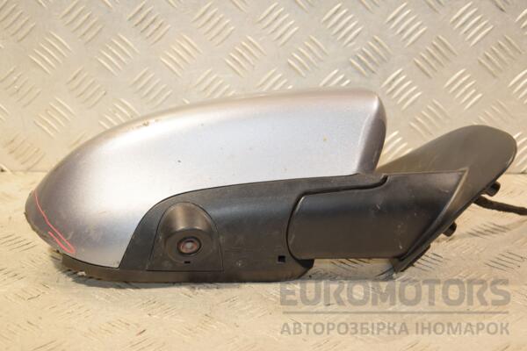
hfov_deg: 28.1
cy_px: 176
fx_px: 1054
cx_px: 264
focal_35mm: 72
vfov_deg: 18.9
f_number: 5.6
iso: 800
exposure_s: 1/200
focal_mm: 48
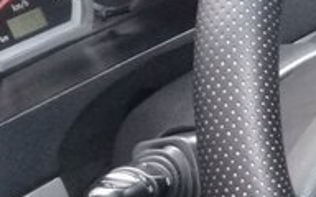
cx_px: 527
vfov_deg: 11.4
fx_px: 973
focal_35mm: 113
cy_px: 214
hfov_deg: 16.2
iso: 200
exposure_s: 1/30
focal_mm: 3.3
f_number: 2.2
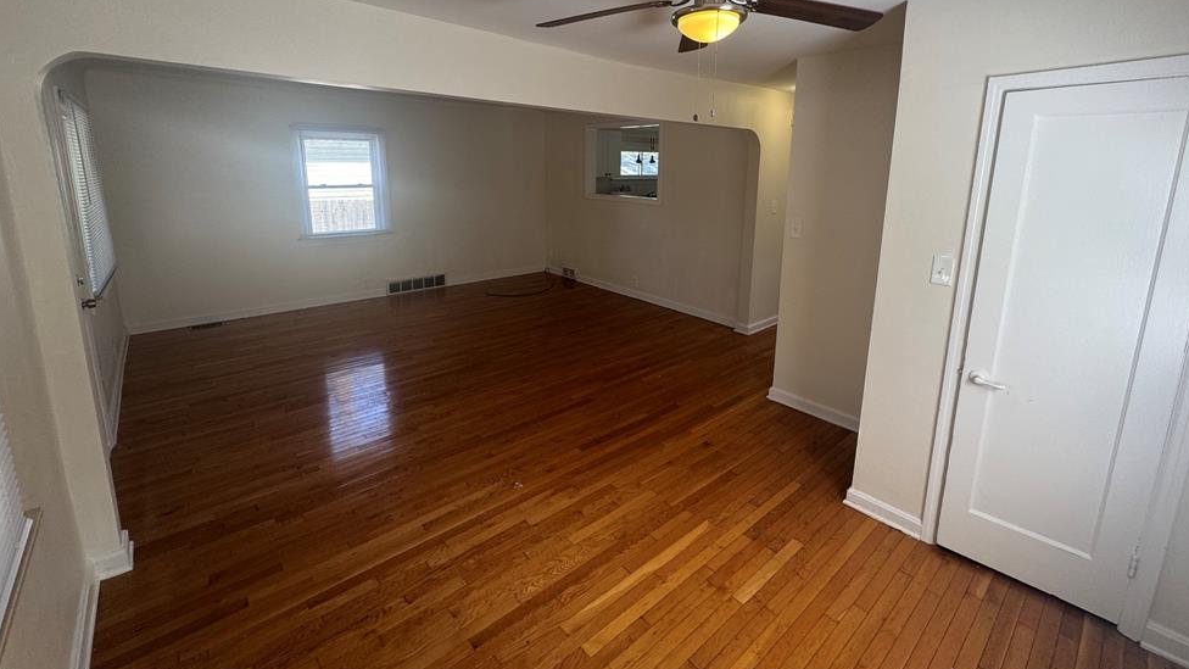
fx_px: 504
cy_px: 258
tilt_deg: -10.1
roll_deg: -1.1
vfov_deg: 66.3
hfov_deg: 99.4
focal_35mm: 16
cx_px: 601
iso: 100
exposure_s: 1/99
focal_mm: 2.22
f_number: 2.2
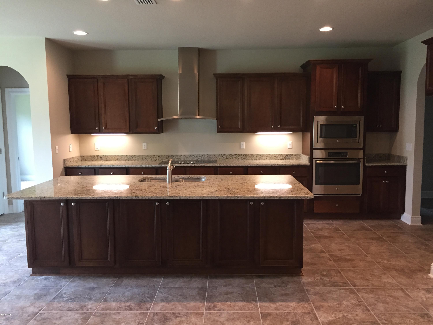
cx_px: 216
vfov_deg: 48.2
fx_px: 363
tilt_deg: -4.8
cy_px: 162
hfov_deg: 61.7
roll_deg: -1.0
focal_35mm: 29
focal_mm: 4.15
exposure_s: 1/30
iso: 125
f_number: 2.2
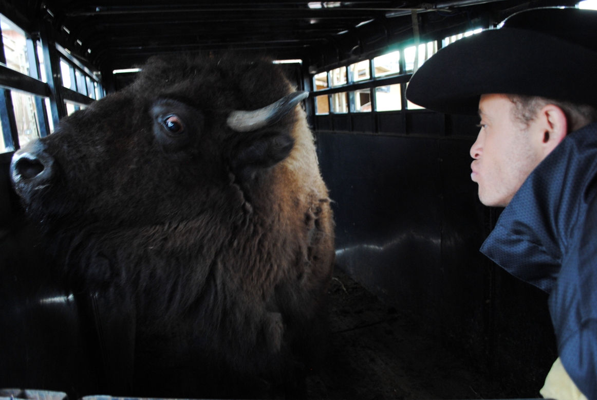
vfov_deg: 48.1
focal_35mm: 27
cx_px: 298
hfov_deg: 67.3
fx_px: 448
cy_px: 200
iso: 400
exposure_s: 1/8
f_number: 3.5
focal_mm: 18
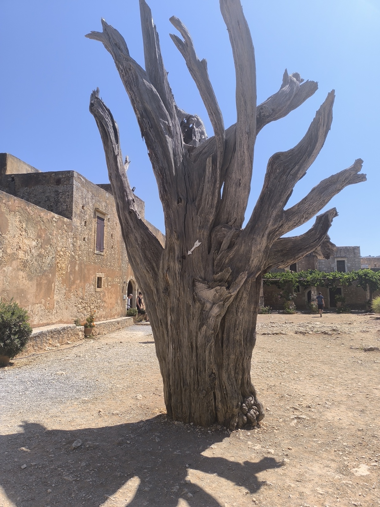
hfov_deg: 58.9
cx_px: 190
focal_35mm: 23
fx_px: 337
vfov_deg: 73.9
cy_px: 254
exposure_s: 1/942
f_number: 1.65
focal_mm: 6.14
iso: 50
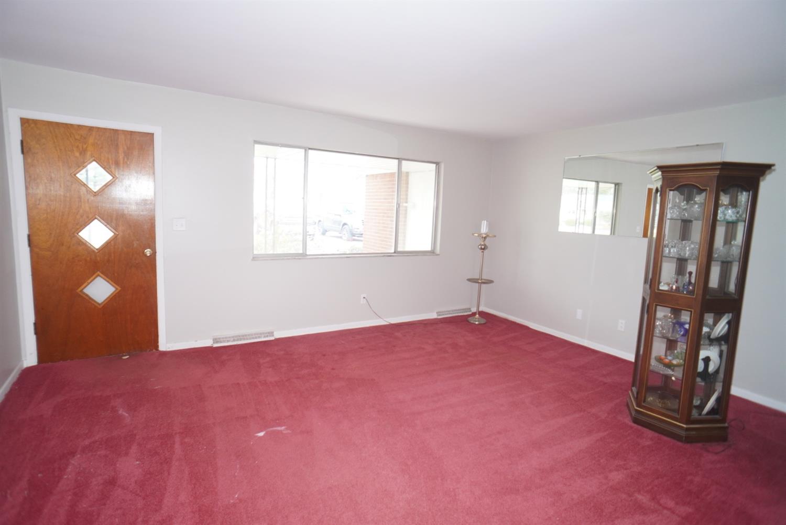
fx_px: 524
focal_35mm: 24
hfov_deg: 73.7
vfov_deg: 53.2
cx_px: 393
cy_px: 262
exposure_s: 1/60
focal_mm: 16
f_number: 2.8
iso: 640
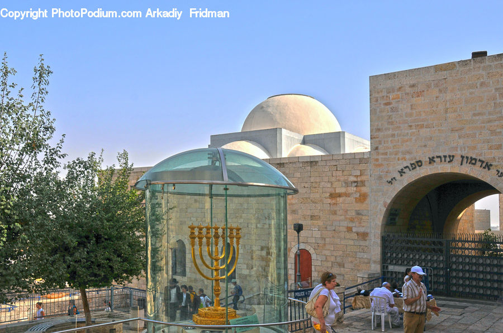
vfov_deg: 39.8
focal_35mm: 33
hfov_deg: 57.3
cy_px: 166
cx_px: 252
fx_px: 460
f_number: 7.1
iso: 200
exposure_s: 1/800
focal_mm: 22
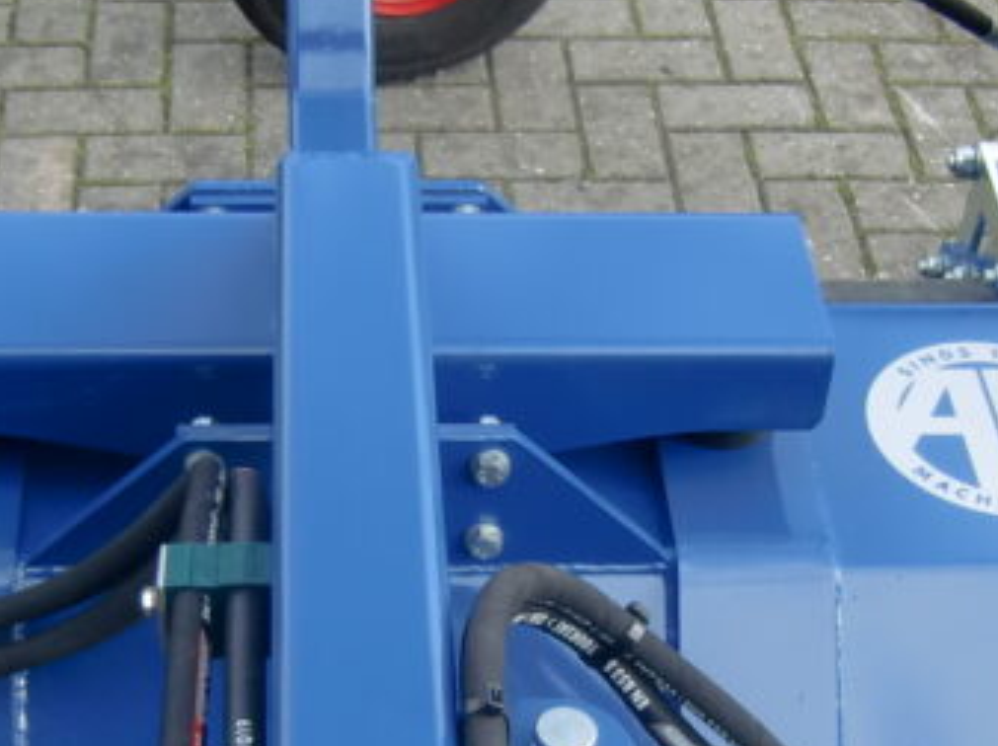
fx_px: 2102
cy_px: 524
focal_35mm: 73
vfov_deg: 20.0
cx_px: 361
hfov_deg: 26.6
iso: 64
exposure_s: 1/100
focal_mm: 4.3
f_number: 3.2
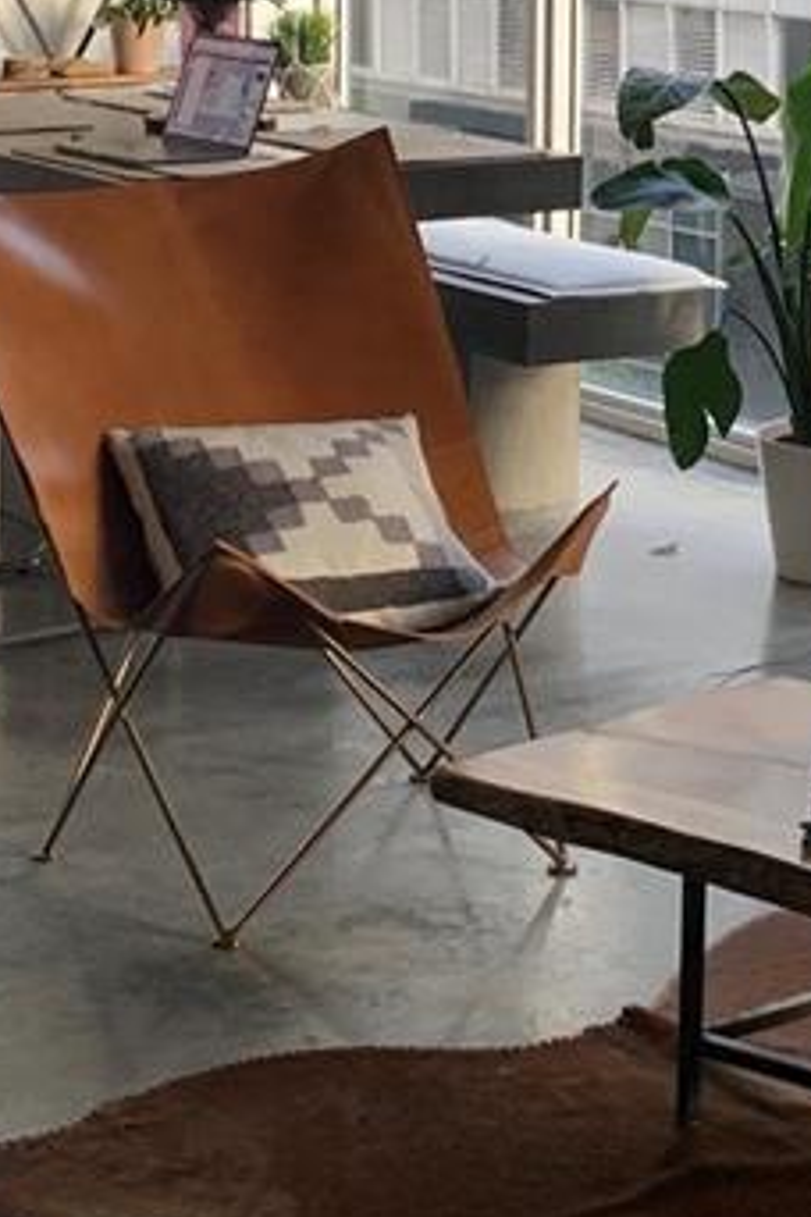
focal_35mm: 95
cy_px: 68
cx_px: 758
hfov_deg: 14.2
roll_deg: -1.2
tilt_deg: -3.6
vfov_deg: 20.9
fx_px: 3210
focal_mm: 4.25
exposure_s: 1/69
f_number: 1.8
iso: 100
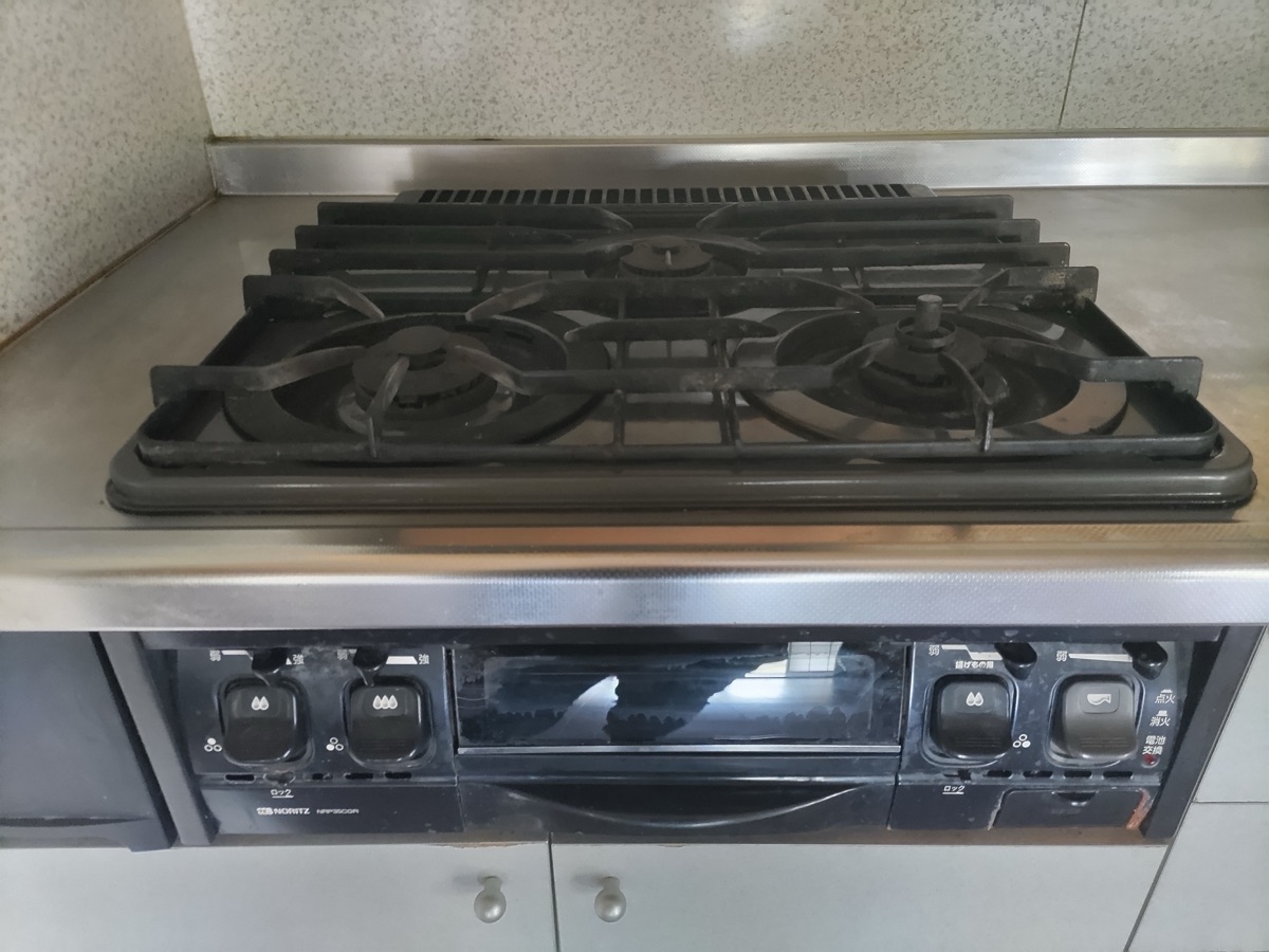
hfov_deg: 67.3
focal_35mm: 26
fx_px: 953
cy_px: 476
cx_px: 634
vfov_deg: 53.1
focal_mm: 4.8
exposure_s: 1/33
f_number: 1.79
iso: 1829
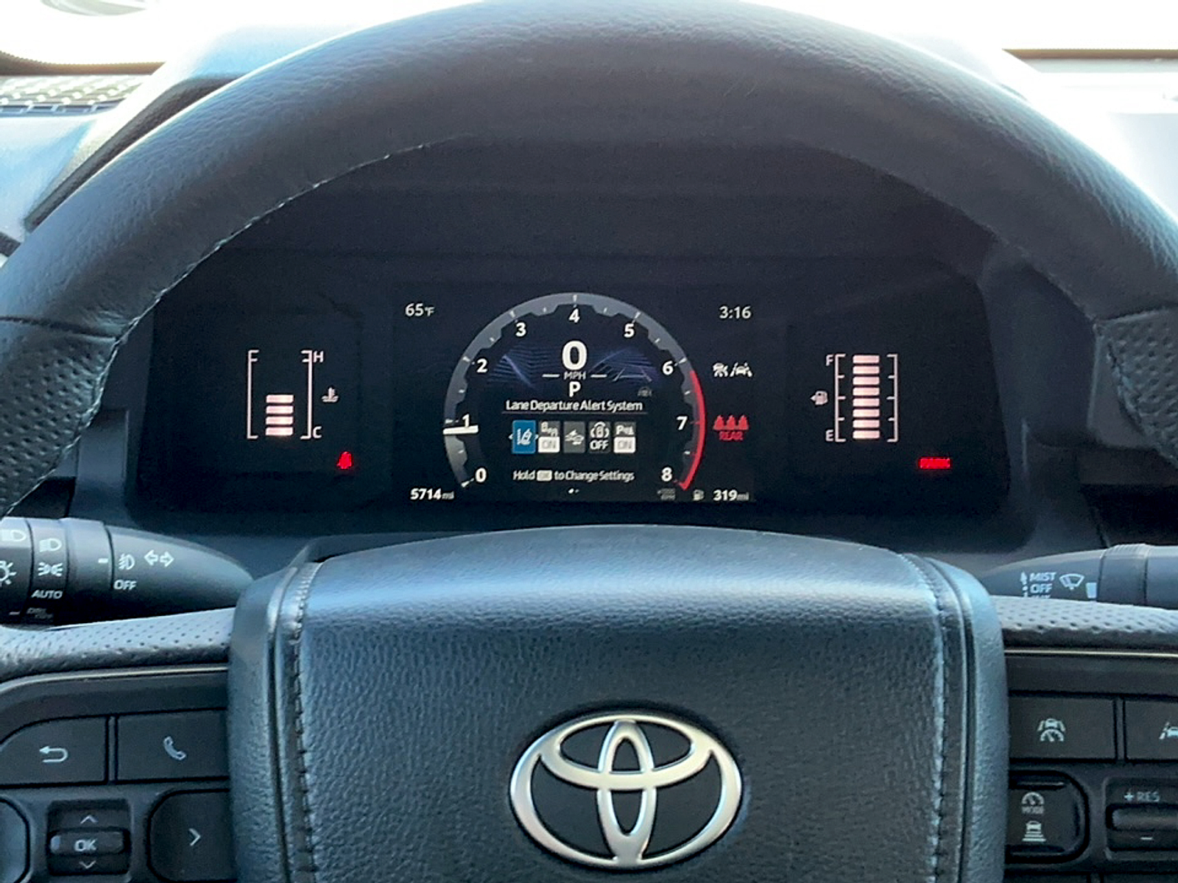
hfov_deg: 43.9
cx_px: 589
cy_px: 442
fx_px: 1463
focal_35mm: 43
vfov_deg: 33.6
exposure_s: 1/60
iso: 125
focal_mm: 3
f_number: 1.8
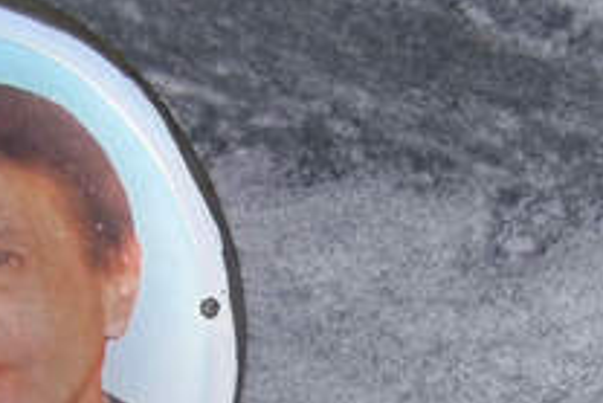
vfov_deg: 19.0
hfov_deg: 31.3
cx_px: 357
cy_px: 580
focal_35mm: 64
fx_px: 1073
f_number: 2.2
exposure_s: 1/529
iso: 50
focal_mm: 1.65
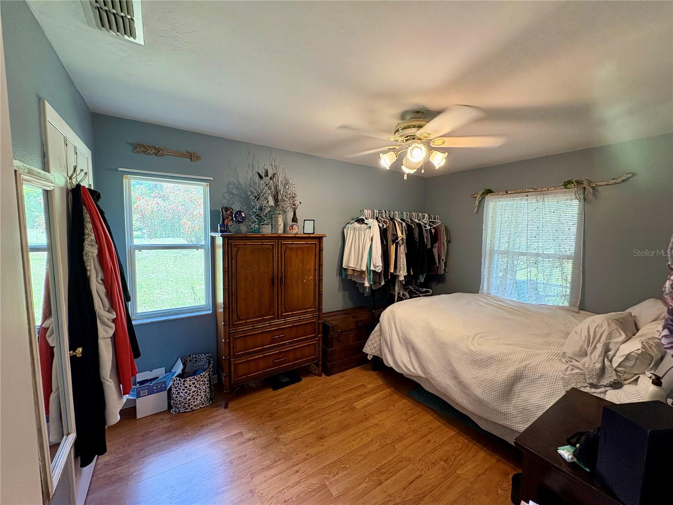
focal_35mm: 14
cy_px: 252
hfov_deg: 102.1
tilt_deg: -4.0
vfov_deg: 85.7
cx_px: 336
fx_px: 272
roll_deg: -0.8
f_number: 2.2
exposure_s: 1/60
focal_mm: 2.22
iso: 200
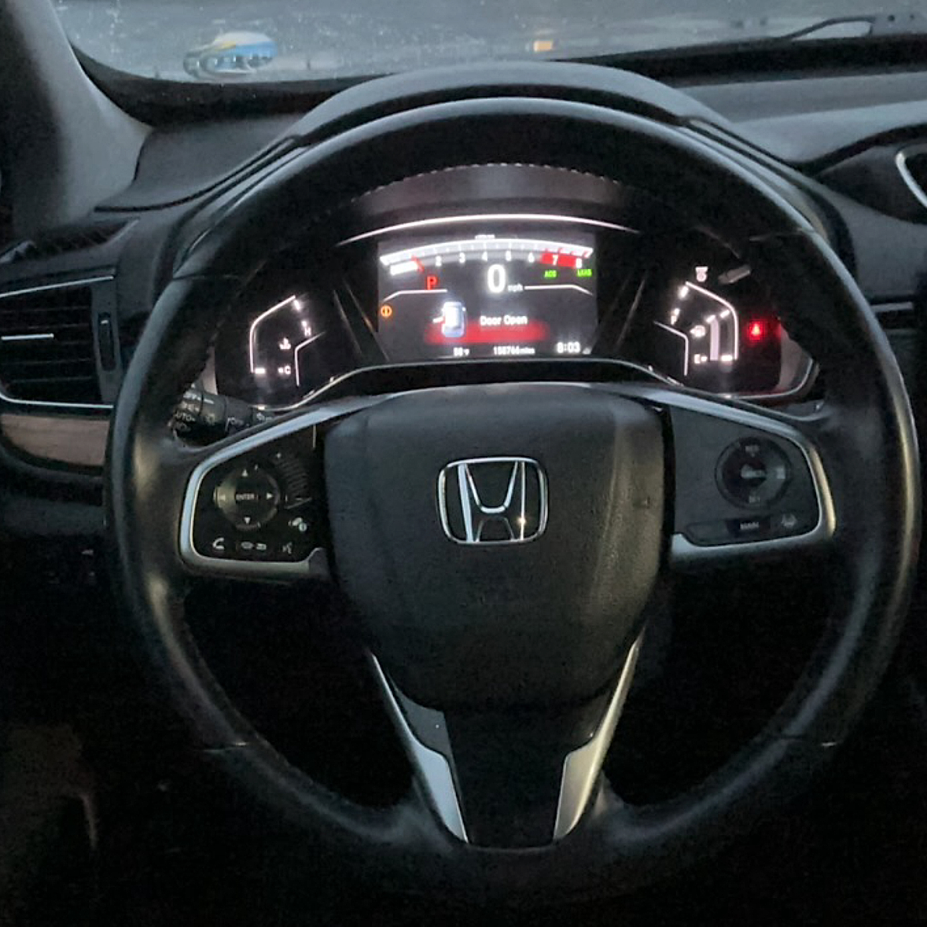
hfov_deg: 45.4
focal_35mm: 36
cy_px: 468
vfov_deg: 46.0
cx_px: 319
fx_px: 1091
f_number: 1.8
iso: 1600
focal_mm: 3
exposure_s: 1/40
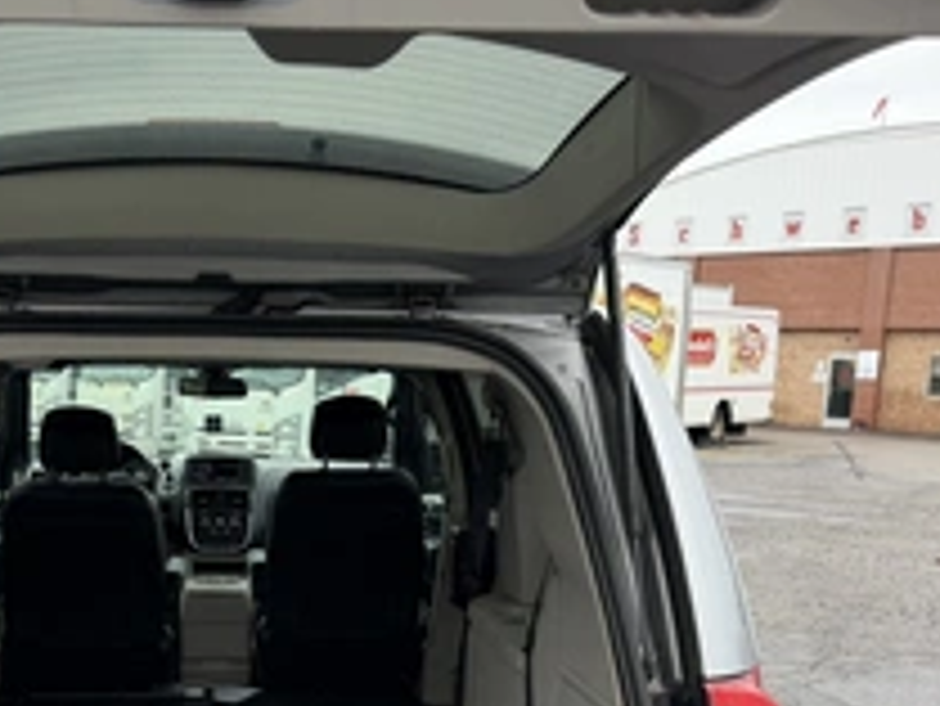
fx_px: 1250
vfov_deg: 30.5
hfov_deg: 40.3
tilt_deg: -12.5
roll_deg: -2.7
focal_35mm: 46
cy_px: 603
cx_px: 256
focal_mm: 6.76
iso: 100
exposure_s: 1/617
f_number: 1.78
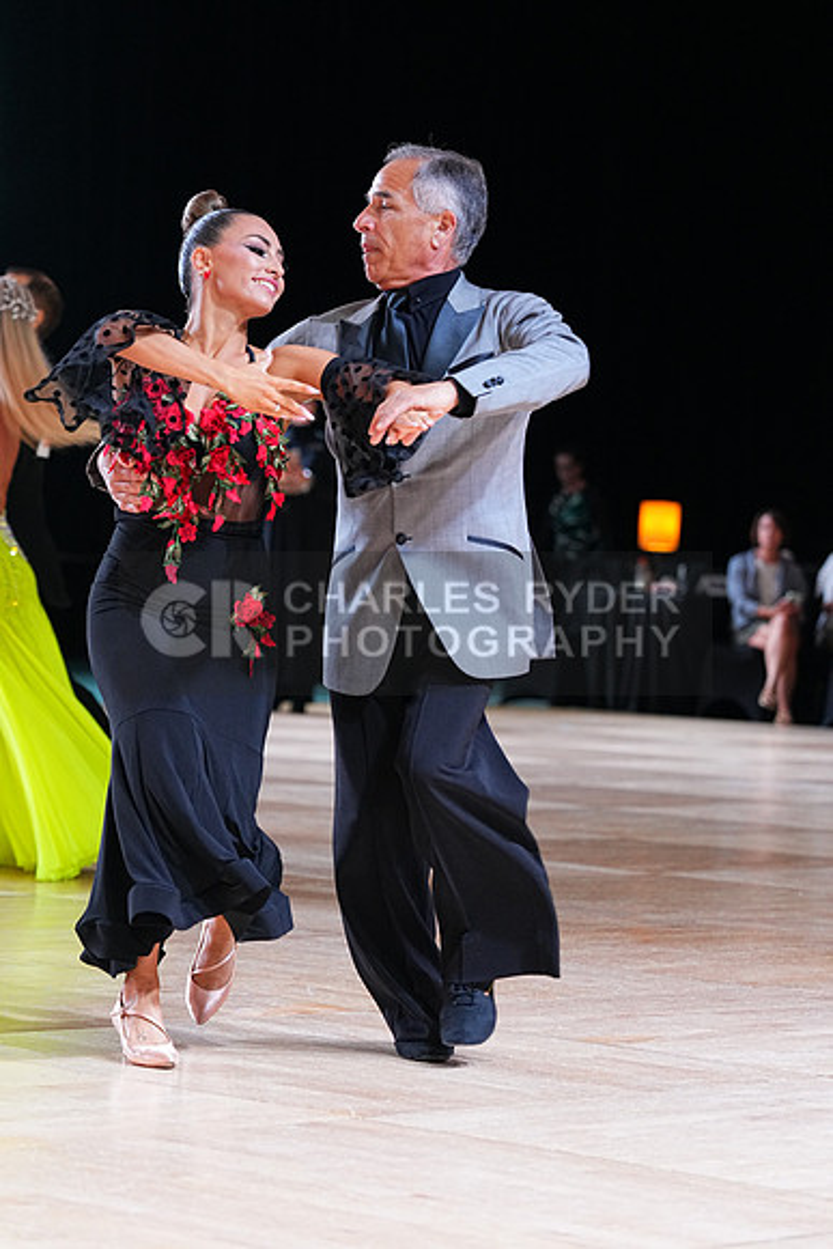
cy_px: 624
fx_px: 4301
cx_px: 416
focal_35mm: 124
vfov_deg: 16.5
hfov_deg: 11.1
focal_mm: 124
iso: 2500
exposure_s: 1/400
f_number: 4
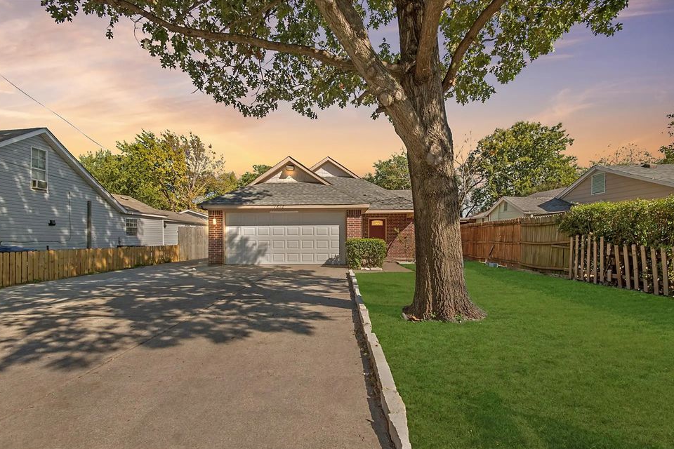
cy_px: 239
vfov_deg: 73.7
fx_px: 300
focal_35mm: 16
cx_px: 338
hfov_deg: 96.7
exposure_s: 1/160
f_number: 11
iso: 100
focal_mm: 10
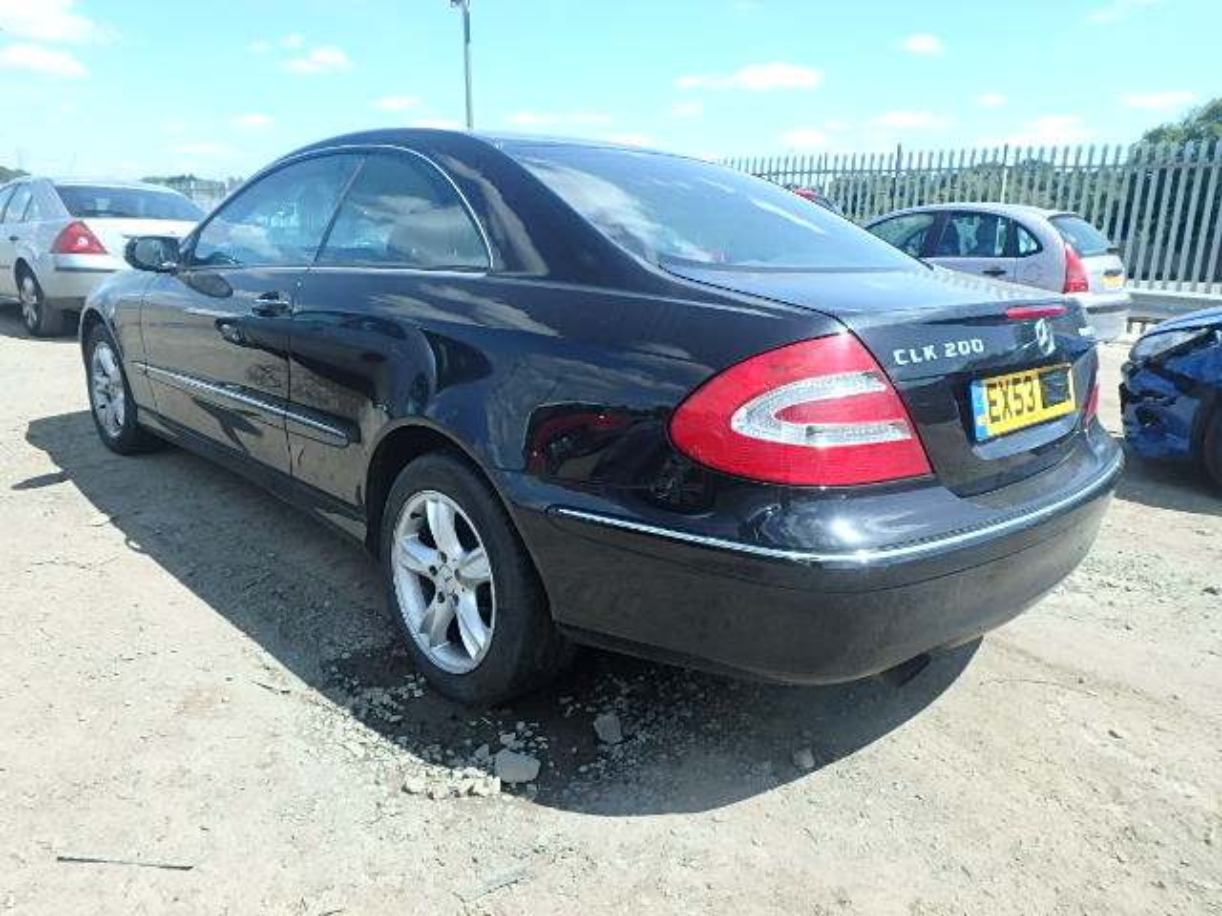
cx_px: 611
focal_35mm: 25
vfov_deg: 54.9
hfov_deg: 69.4
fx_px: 883
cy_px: 458
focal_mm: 4.5
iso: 125
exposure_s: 1/400
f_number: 4.1
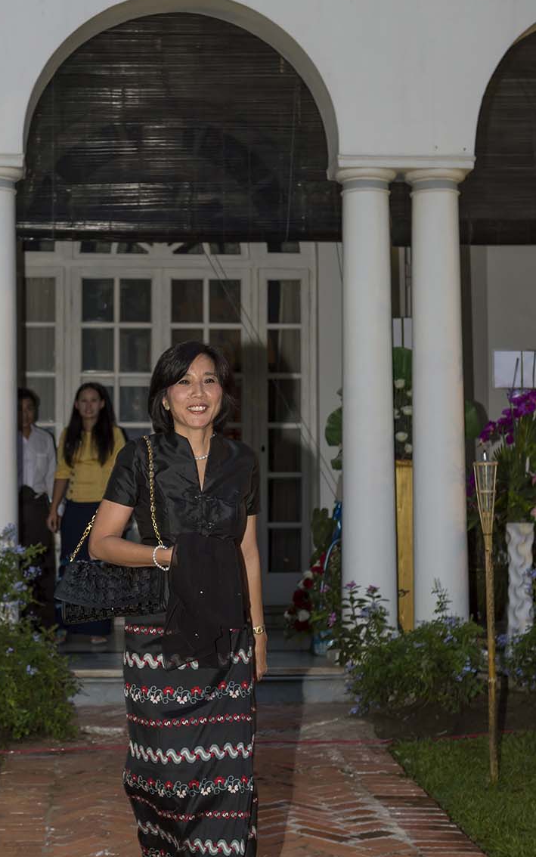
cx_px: 175
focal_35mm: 57
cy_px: 497
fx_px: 1332
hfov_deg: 22.6
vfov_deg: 35.6
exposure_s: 1/60
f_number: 4
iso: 400
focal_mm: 44
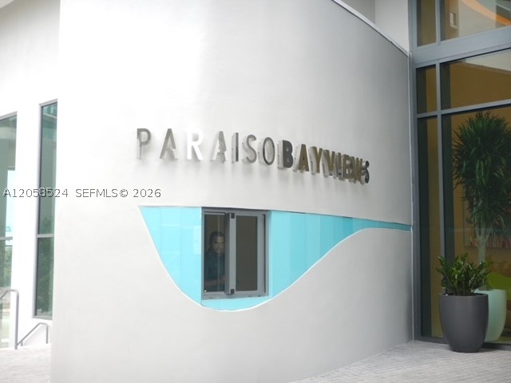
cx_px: 256
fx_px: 709
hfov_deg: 39.7
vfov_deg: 30.3
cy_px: 192
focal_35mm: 48
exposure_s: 1/30
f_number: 4.3
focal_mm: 8.5
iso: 125
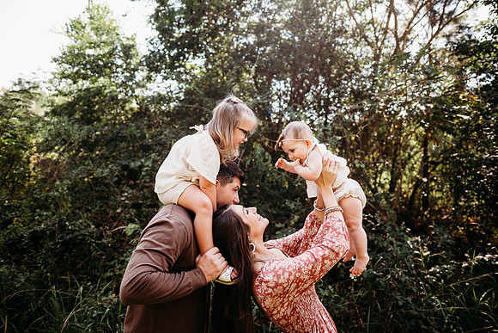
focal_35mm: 24
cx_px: 249
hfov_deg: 73.7
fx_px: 332
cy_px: 166
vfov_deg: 53.2
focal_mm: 24
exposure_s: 1/320
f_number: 2.2
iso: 100
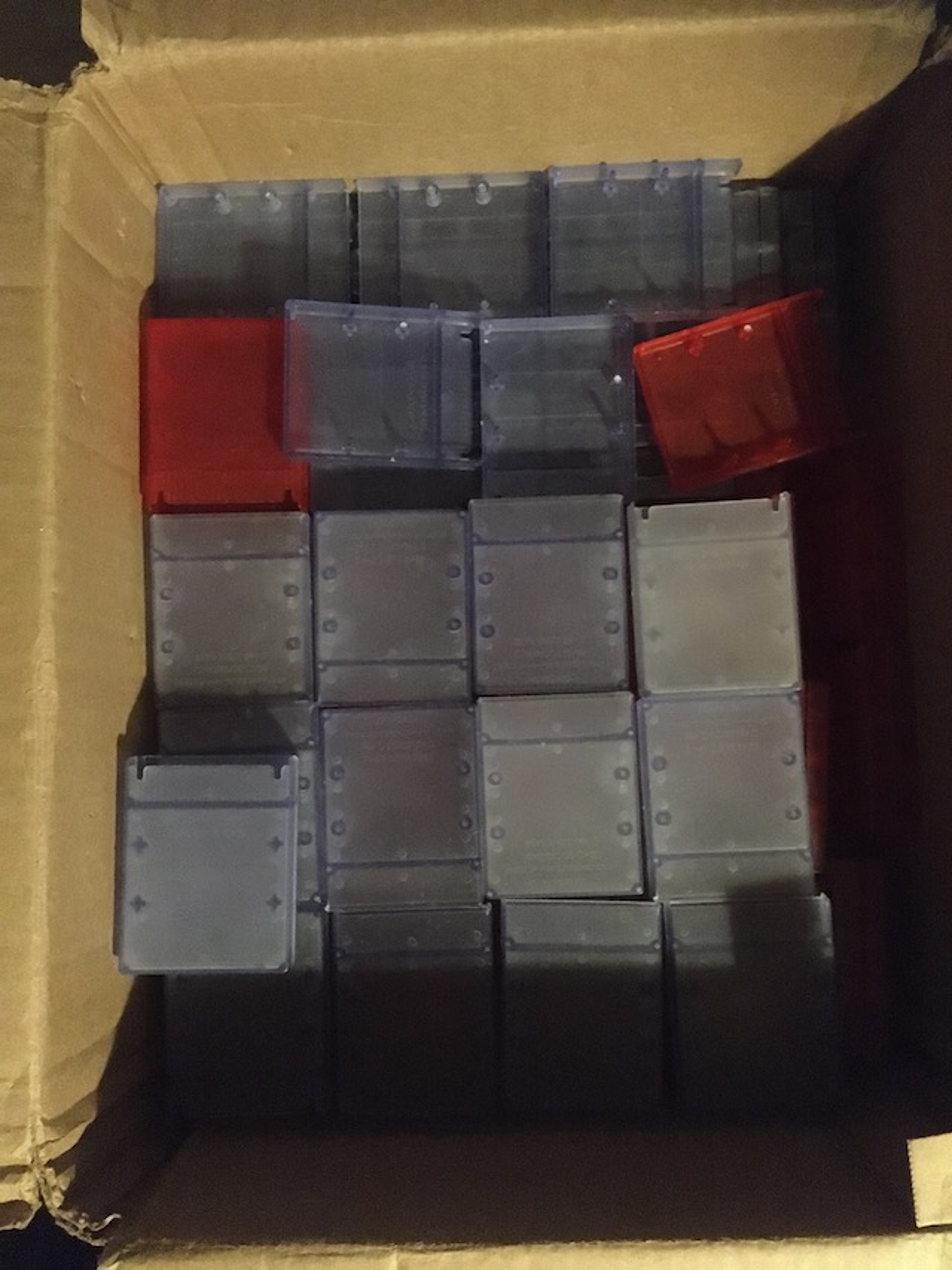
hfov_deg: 48.2
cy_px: 635
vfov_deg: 61.7
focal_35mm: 29
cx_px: 476
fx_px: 1063
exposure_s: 1/17
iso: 2000
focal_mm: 4.15
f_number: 2.2
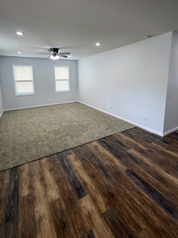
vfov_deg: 89.8
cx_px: 81
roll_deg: +0.1
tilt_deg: -9.0
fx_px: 117
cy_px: 95
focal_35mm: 17
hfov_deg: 74.6
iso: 160
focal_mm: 2.22
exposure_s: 1/120
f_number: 2.2
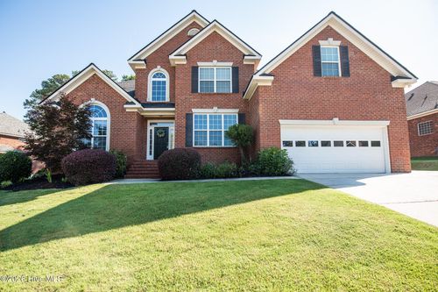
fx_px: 188
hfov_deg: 98.5
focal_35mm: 15
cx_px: 206
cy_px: 162
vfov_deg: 75.3
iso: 100
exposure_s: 1/400
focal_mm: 14
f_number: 3.5
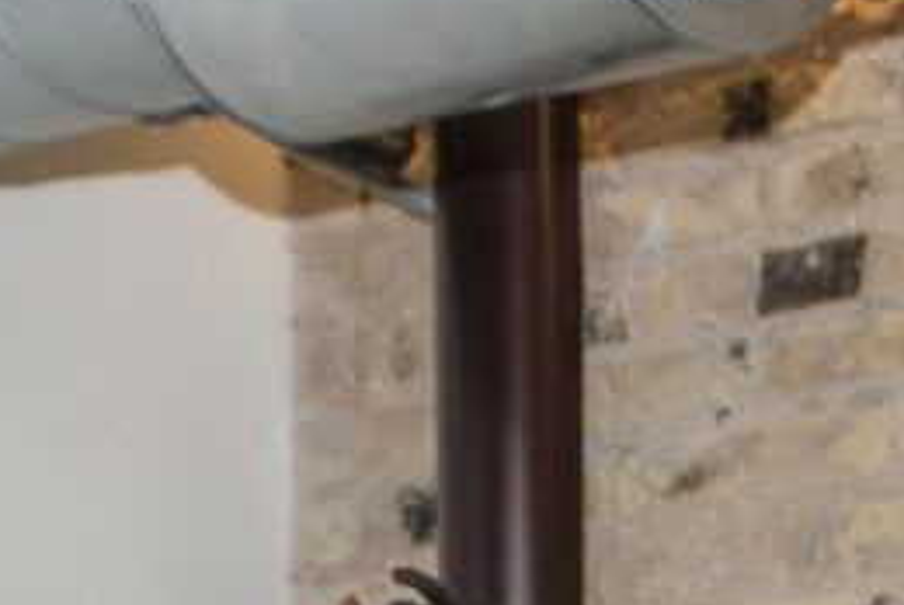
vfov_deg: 5.1
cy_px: 2297
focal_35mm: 244
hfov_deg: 8.1
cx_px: 1634
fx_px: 6134
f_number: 5.6
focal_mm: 31
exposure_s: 1/200
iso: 500
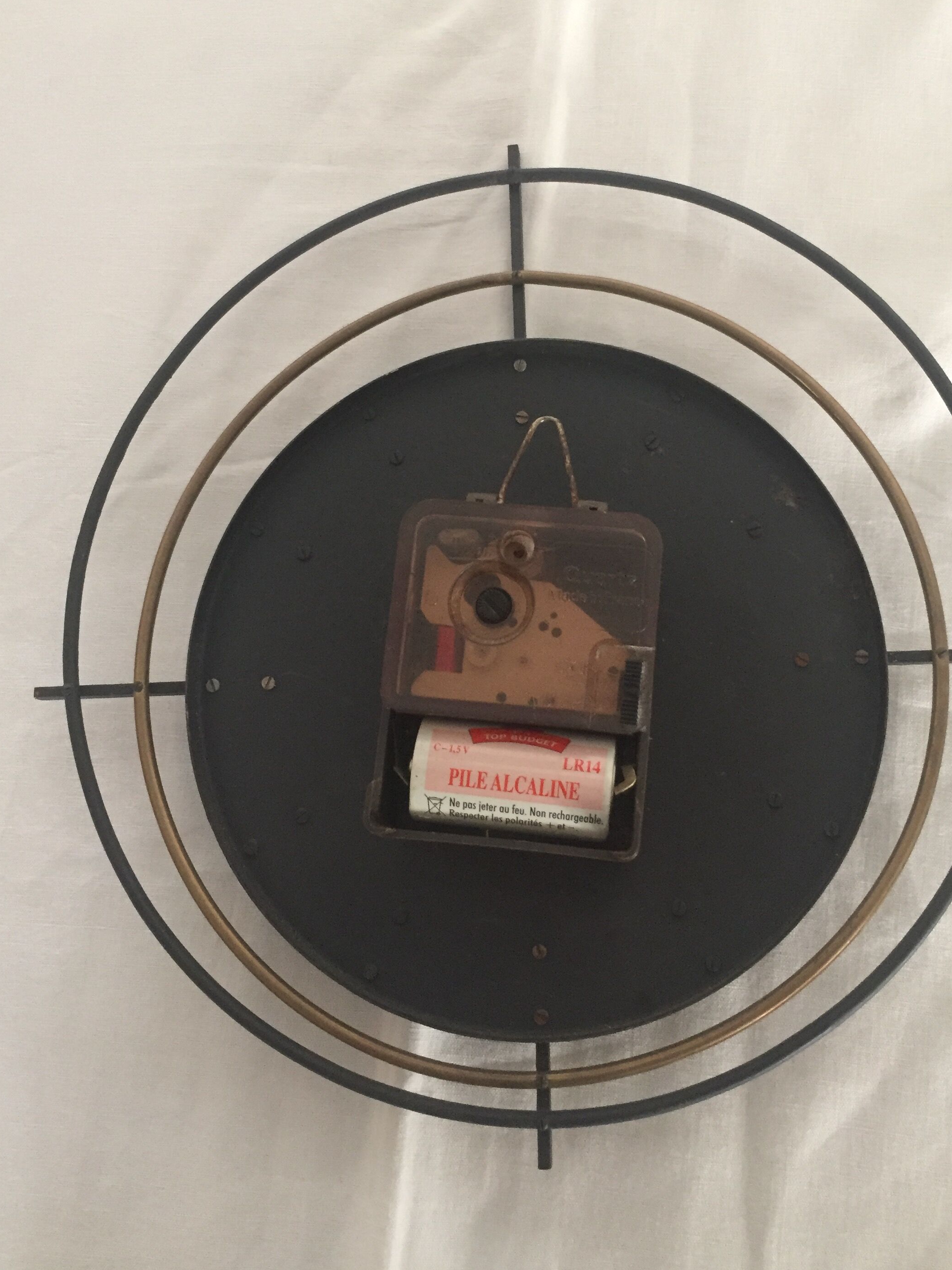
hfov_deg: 41.8
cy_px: 558
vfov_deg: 53.8
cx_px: 519
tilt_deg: -76.7
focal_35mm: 34
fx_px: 1247
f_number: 2.2
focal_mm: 4.15
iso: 250
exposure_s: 1/33
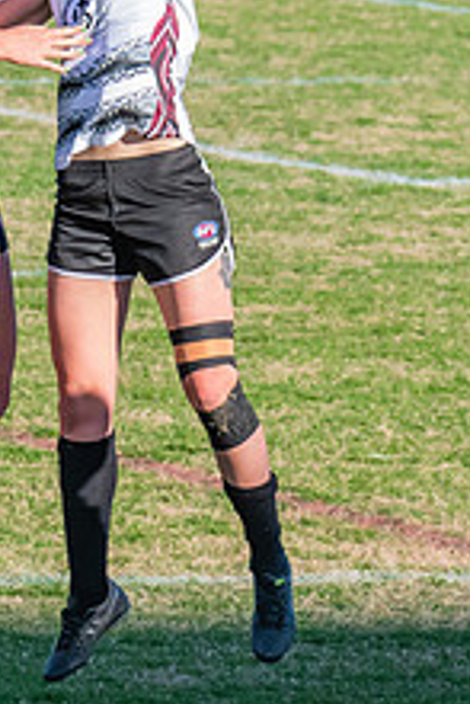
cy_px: 114
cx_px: -65
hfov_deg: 1.7
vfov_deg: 2.6
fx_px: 15621
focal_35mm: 799
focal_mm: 170
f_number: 7.1
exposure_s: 1/1250
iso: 800
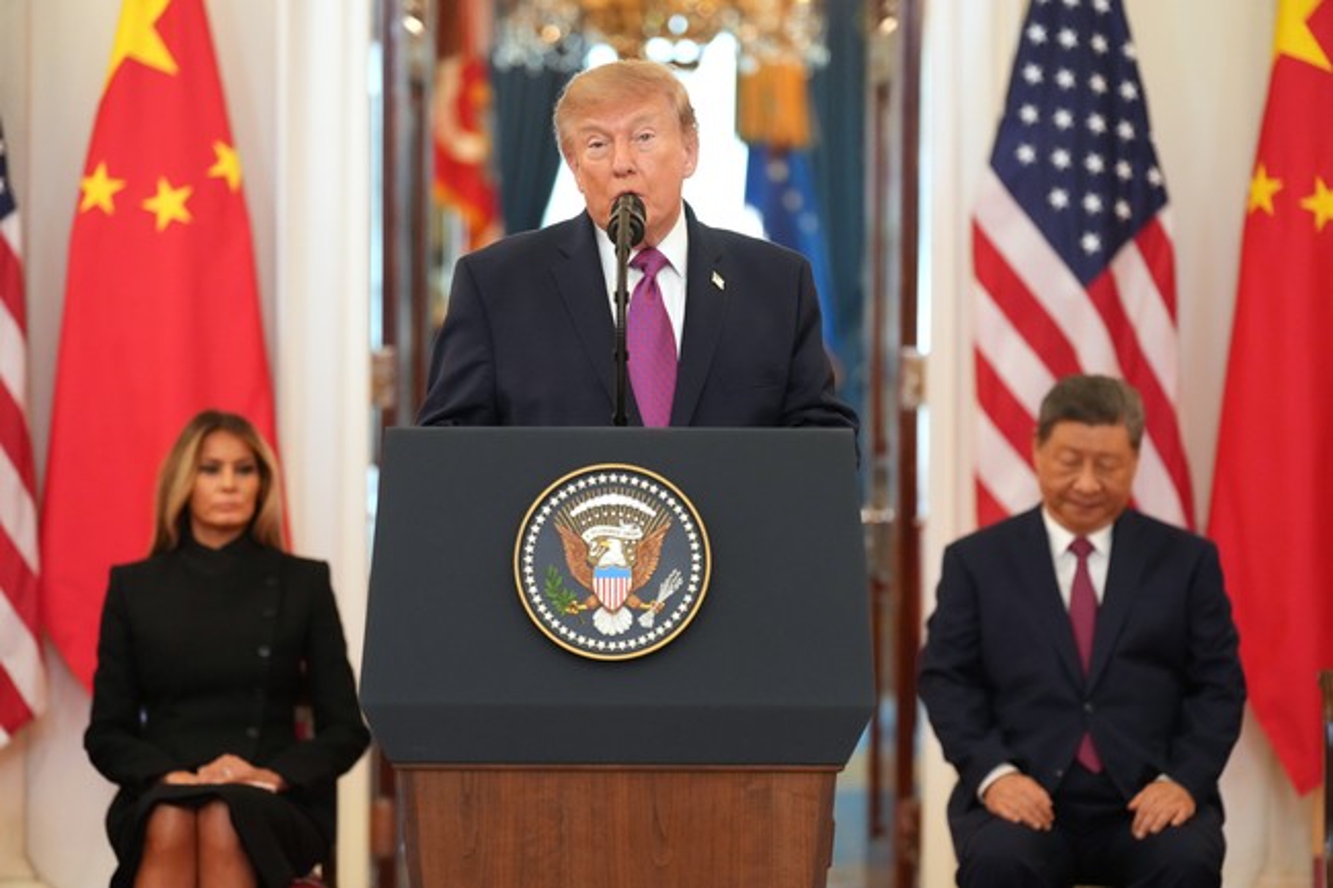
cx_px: 666
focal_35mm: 130
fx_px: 4812
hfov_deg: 15.8
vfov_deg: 10.5
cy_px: 444
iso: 5000
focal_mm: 130
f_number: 2.8
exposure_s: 1/320
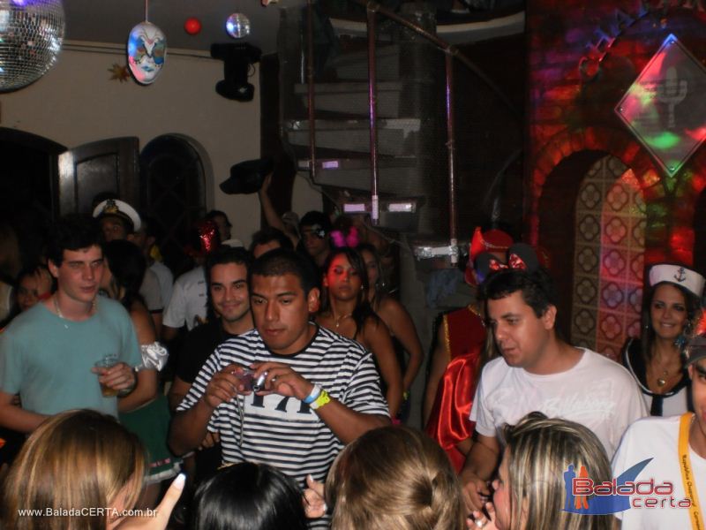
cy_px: 265
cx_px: 353
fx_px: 734
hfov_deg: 51.4
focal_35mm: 36
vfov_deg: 39.7
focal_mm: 6.3
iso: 200
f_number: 3.1
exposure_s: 1/30
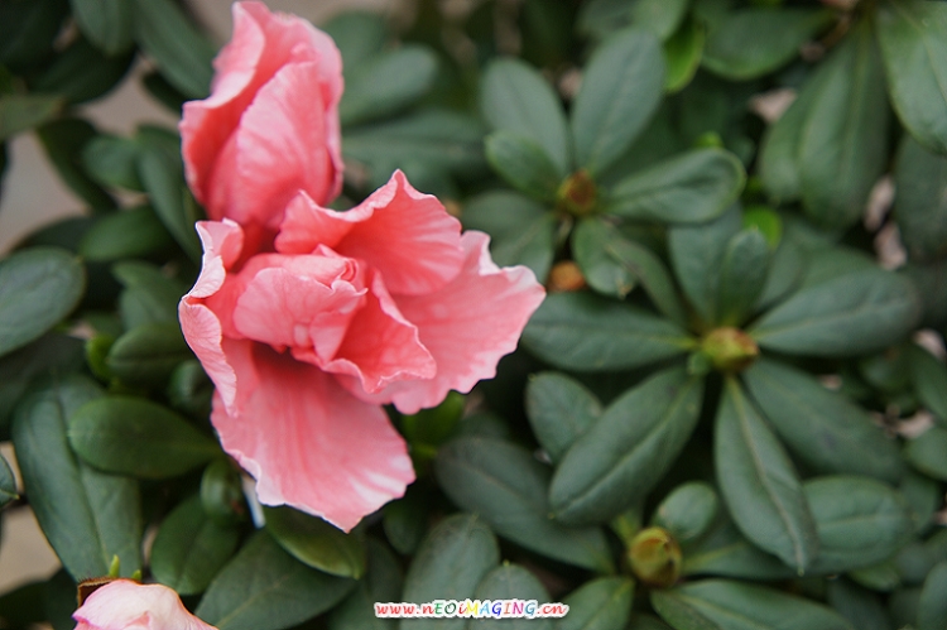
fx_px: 1617
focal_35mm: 62
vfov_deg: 22.1
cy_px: 315
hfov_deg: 32.6
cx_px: 474
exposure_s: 1/125
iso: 200
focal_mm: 41
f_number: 5.6
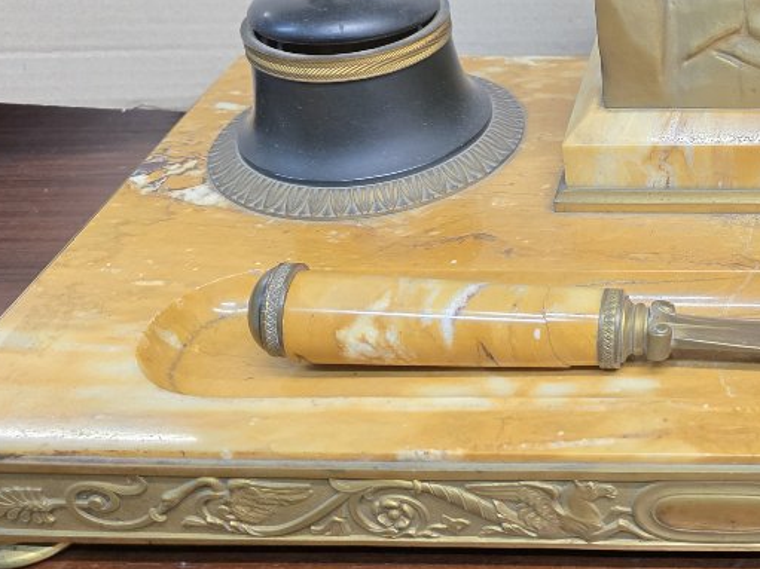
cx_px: 754
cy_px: 168
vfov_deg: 26.8
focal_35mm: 54
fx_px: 1185
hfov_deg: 32.8
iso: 500
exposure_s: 1/100
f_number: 1.7
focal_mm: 6.3
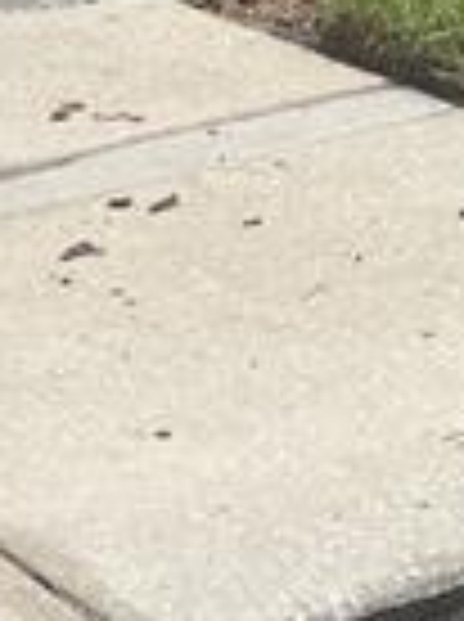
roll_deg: +0.4
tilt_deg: +1.5
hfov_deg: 10.2
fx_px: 2600
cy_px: -747
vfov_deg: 11.7
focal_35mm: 145
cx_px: 171
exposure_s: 1/2132
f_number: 1.6
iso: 32
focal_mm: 4.2
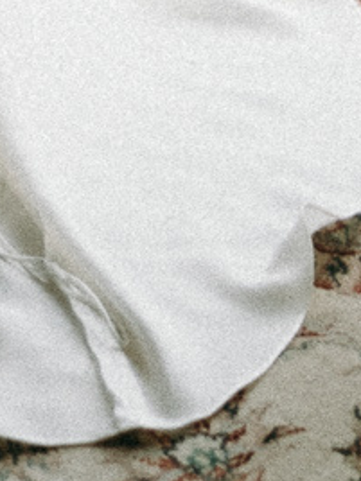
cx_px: -135
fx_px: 3017
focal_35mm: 217
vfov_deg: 7.1
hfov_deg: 6.8
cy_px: -1350
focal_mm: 28
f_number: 2.8
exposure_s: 1/640
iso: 320
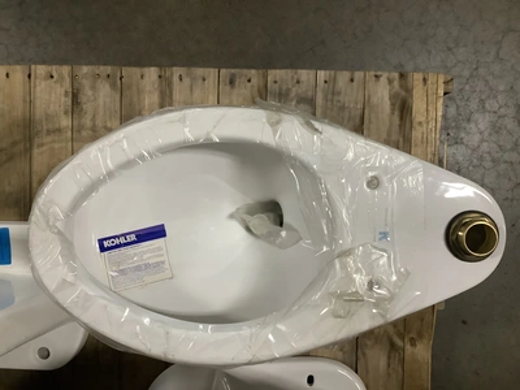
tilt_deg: -88.0
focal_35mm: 31
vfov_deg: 45.4
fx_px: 466
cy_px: 195
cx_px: 260
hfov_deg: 58.4
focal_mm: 3.3
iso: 320
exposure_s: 1/60
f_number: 2.4
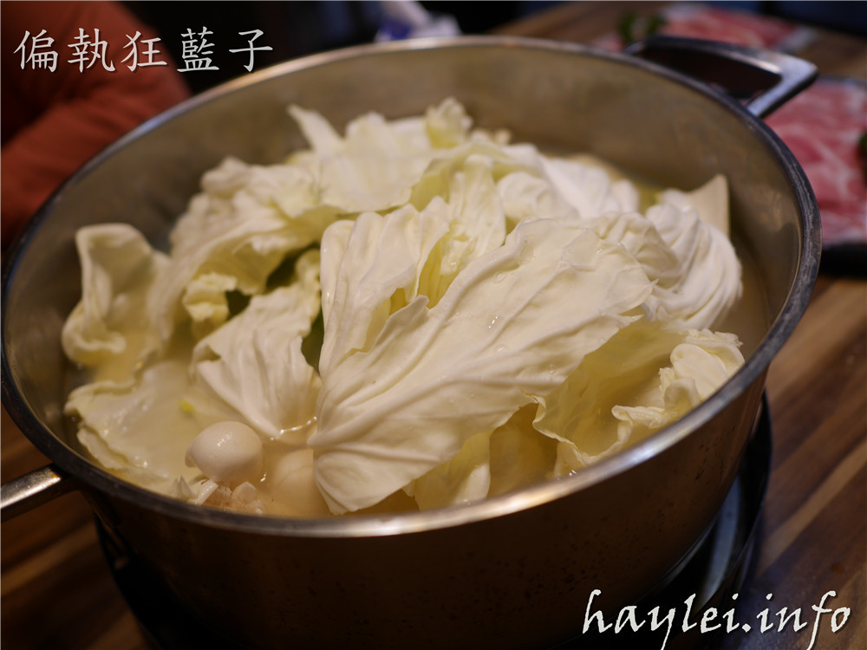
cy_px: 325
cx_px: 434
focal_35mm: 30
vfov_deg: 46.8
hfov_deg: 60.0
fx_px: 751
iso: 200
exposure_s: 1/125
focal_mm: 15
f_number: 1.8
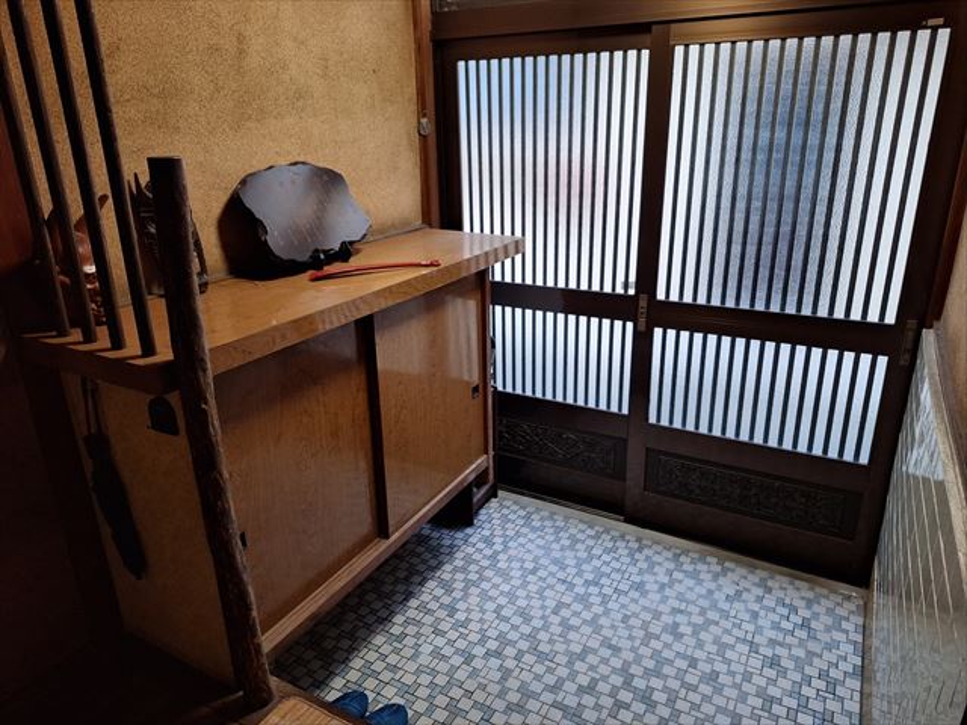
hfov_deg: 73.9
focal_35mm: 23
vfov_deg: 58.9
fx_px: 643
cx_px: 484
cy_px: 362
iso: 320
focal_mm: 5.54
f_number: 1.8
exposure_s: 1/33
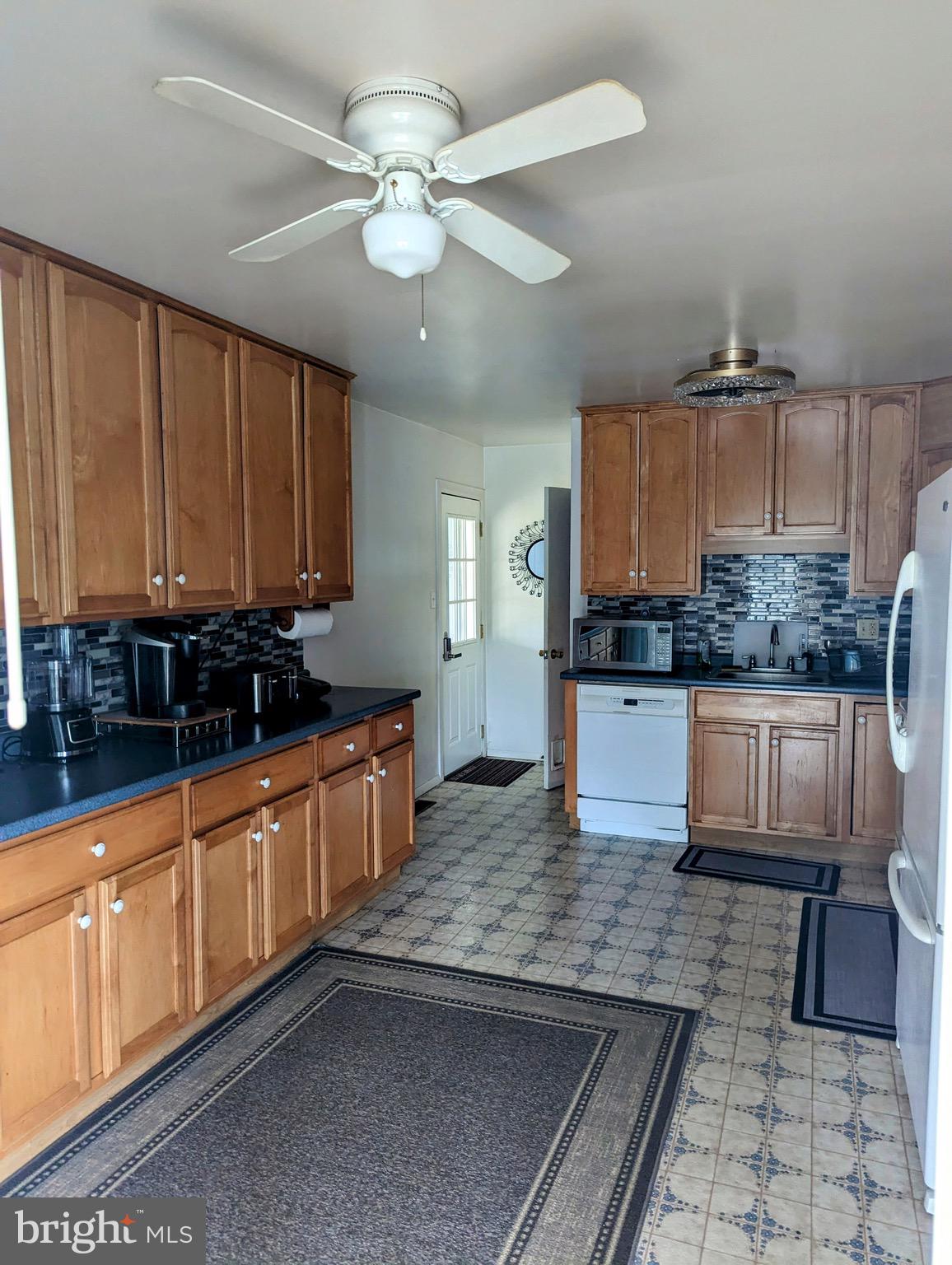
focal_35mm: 24
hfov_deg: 56.9
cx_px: 476
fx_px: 878
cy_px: 632
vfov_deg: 71.5
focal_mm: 6.81
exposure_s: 1/163
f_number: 1.85
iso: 339
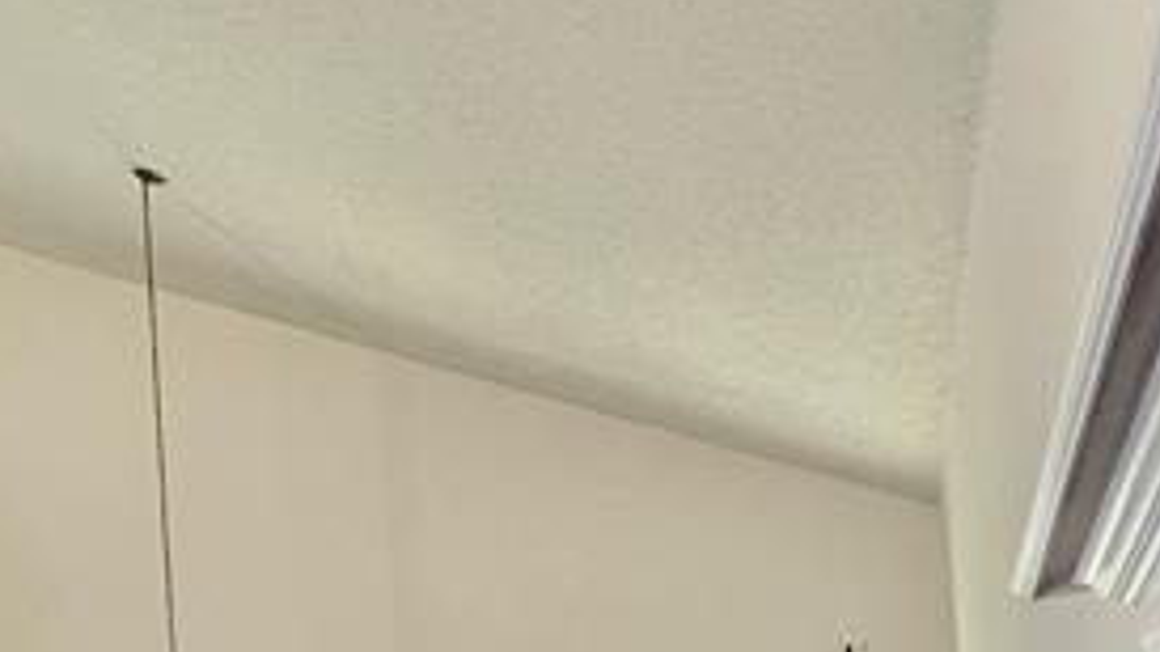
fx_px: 1630
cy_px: 1058
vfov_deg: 19.0
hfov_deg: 26.2
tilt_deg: +5.6
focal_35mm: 53
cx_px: -656
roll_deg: +1.7
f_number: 1.8
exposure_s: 1/120
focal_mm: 1.57
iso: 200
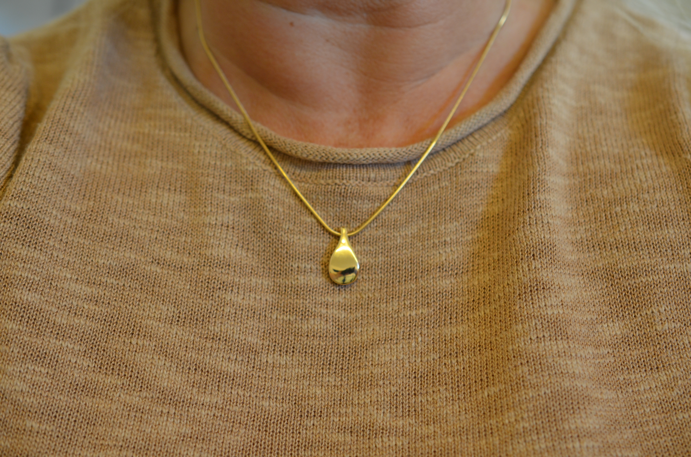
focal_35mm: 60
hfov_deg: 33.5
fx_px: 1149
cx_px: 346
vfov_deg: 22.5
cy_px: 228
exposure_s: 1/80
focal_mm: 40
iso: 400
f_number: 4.5
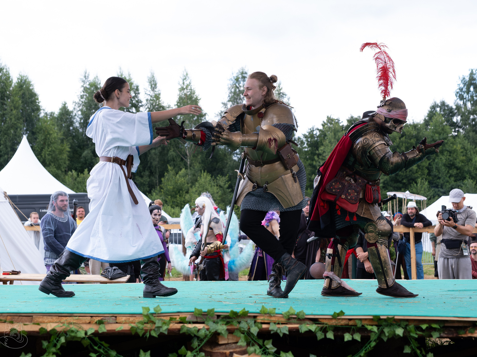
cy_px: 179
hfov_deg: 27.8
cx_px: 260
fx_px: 965
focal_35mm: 70
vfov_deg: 21.0
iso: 1000
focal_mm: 42.7
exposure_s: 1/800
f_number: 4
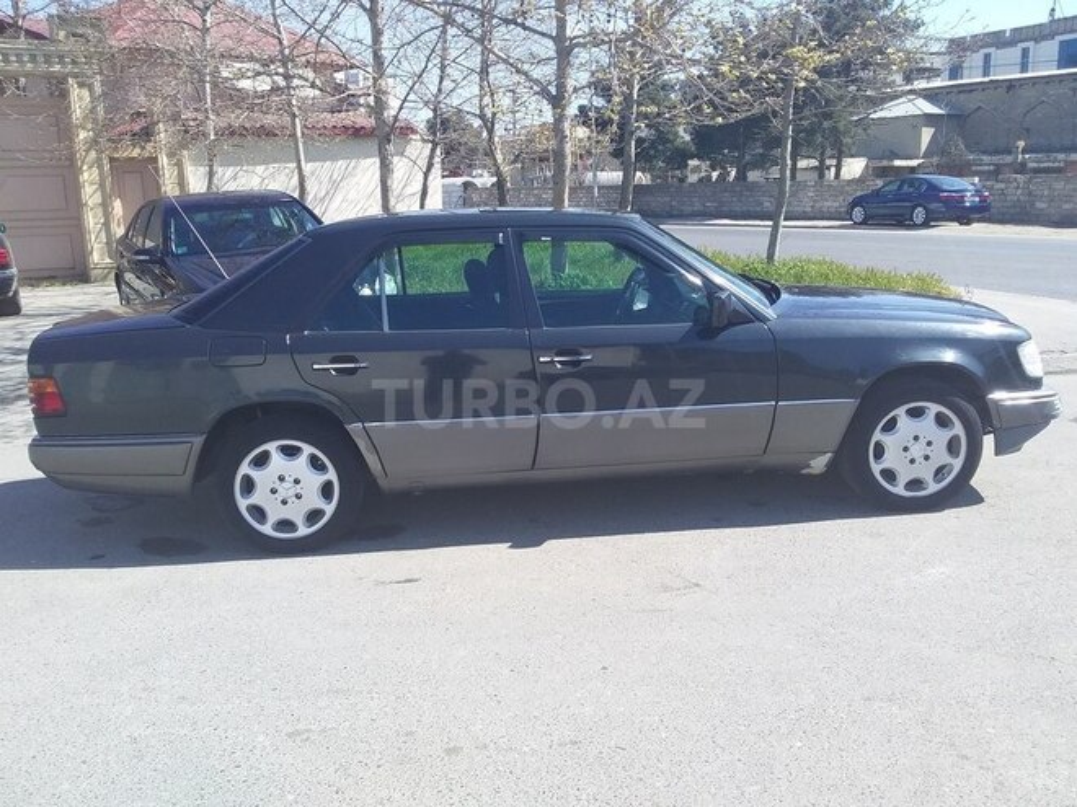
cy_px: 404
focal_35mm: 31
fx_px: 964
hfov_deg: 58.4
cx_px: 538
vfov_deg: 45.4
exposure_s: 1/632
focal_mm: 3.3
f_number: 2.2
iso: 40
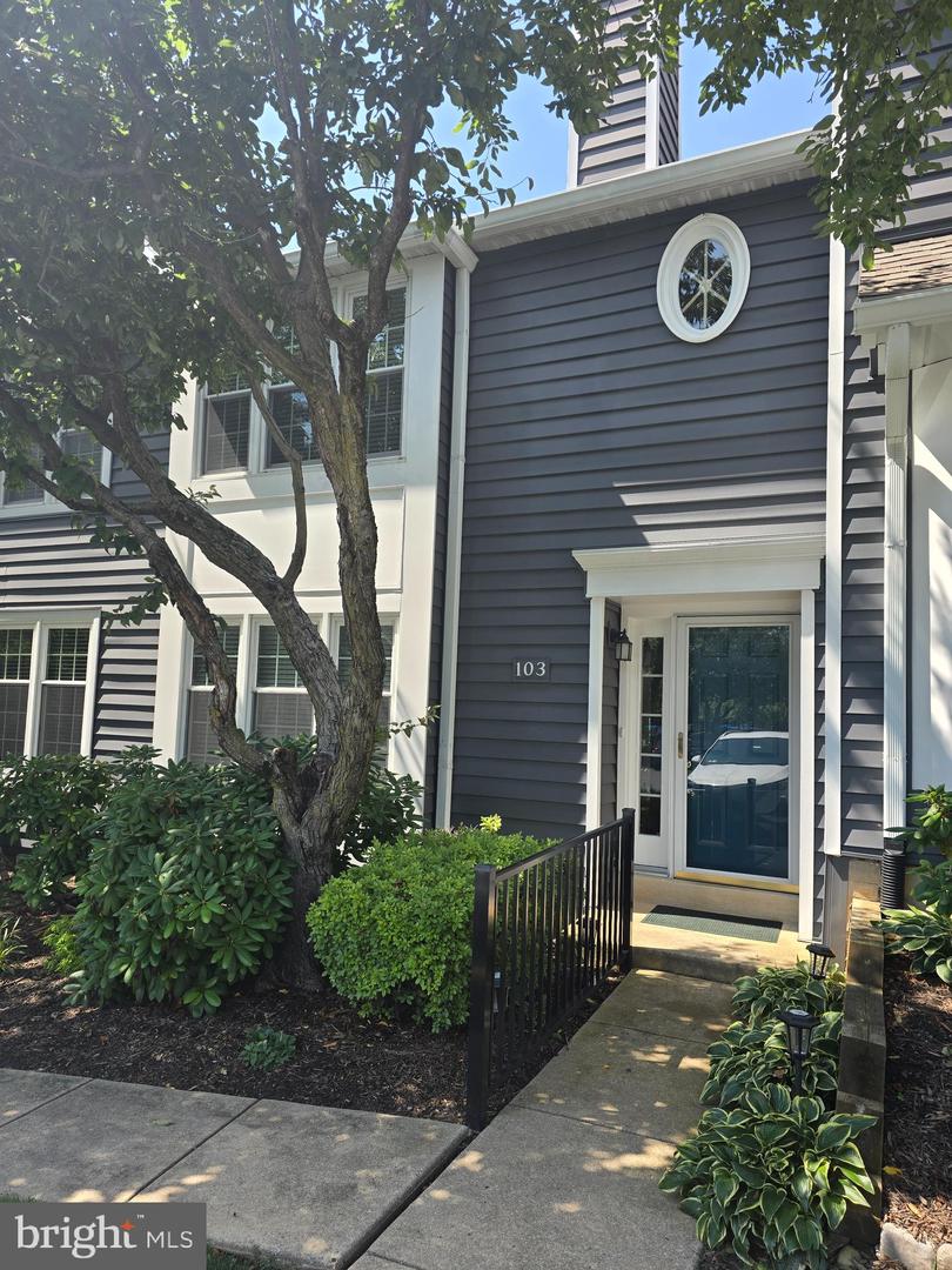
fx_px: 843
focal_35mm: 23
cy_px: 635
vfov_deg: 73.9
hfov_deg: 58.9
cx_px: 476
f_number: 1.7
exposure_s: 1/246
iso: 12
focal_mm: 6.3
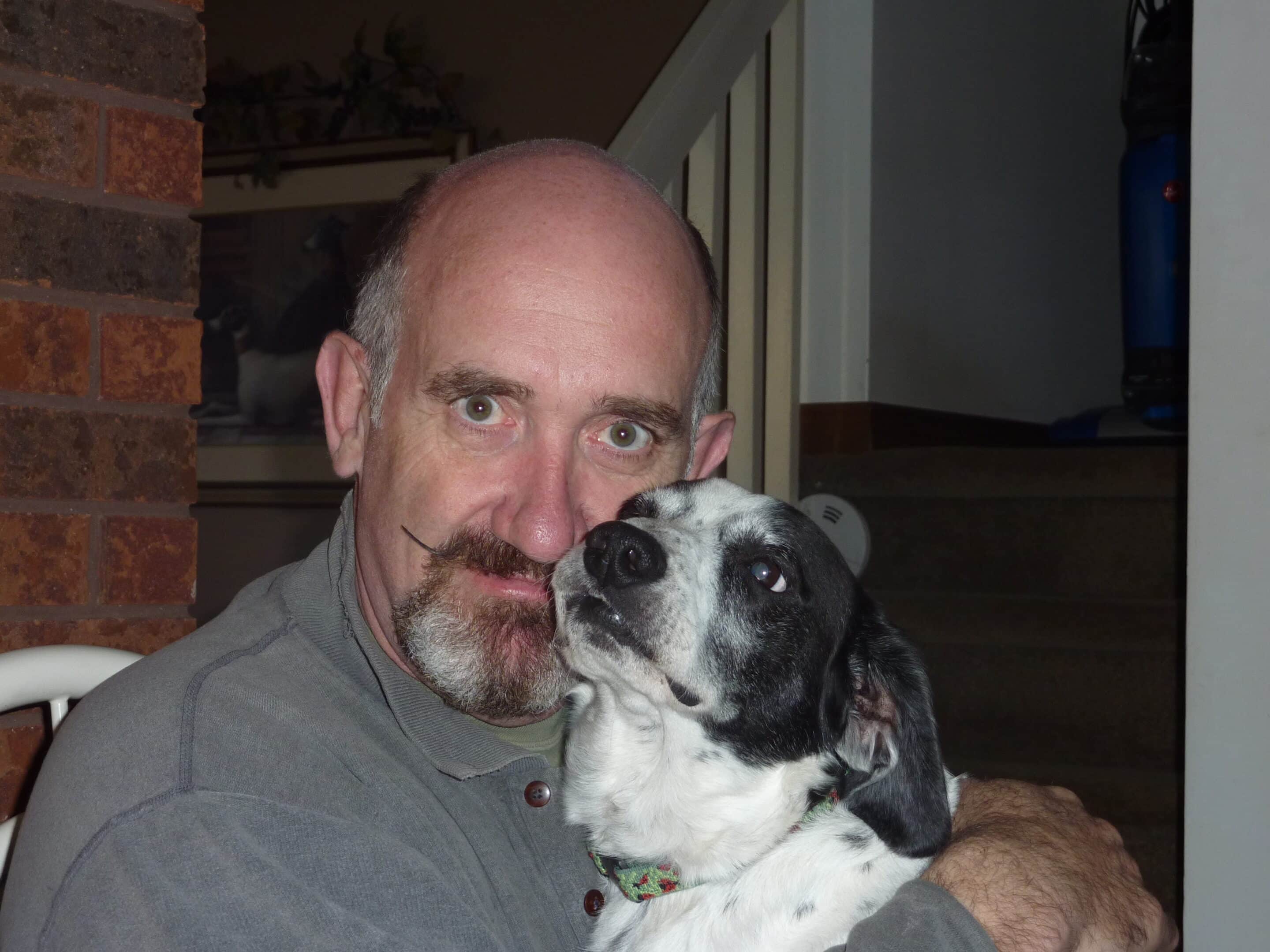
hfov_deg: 29.0
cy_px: 476
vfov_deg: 21.9
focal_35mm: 67
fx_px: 2458
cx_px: 635
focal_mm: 11
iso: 160
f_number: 4.1
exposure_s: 1/125
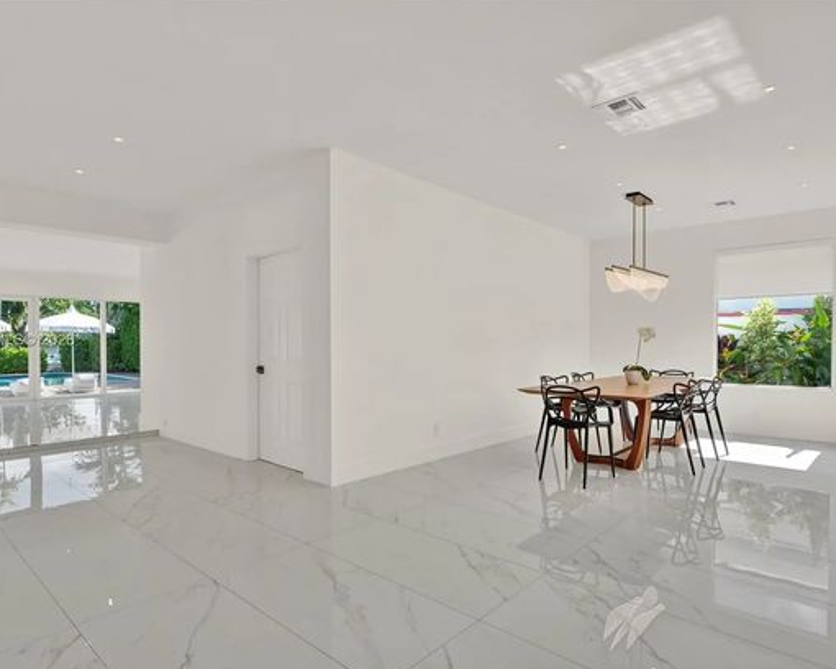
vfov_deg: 67.5
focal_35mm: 20
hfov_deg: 79.6
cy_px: 341
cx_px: 395
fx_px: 501
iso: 100
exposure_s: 1/40
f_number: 9
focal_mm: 17.2
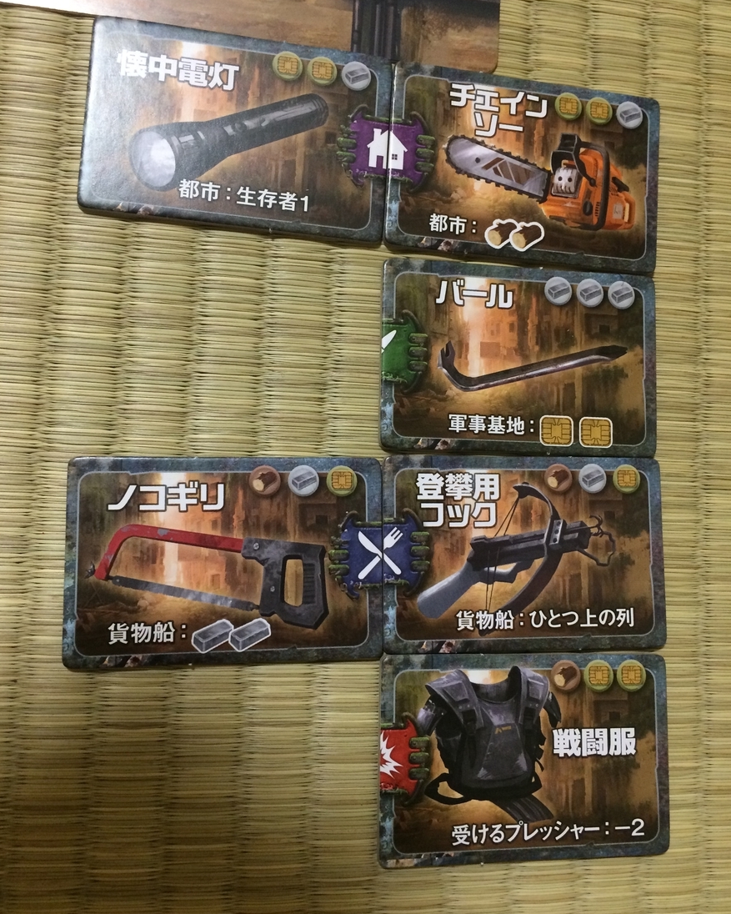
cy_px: 446
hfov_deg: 47.1
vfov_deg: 57.2
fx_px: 838
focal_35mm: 31
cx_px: 368
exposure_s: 1/30
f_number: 2.2
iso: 200
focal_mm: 4.15
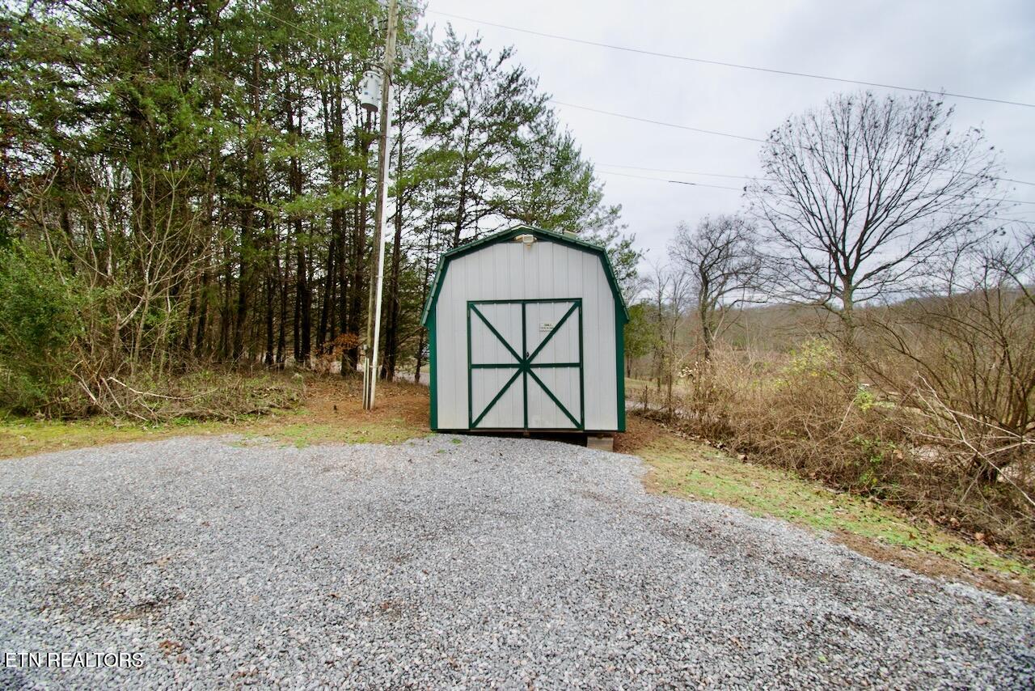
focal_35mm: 15
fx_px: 431
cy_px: 346
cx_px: 518
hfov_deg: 100.4
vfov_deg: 77.4
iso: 400
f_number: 8
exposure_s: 1/250
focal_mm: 10
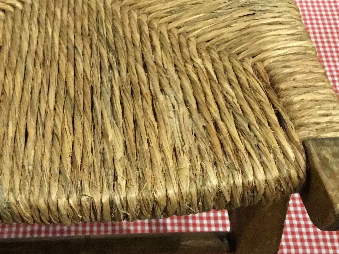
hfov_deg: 30.6
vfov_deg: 23.6
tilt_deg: -53.8
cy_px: 122
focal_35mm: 62
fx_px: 607
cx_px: 77
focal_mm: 3.3
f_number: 2.4
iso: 250
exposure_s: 1/17
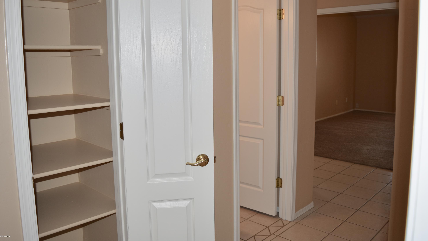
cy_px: 100
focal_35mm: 32
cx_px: 215
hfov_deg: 61.0
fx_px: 363
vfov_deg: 36.6
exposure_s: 1/60
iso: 100
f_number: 3.5
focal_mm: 20
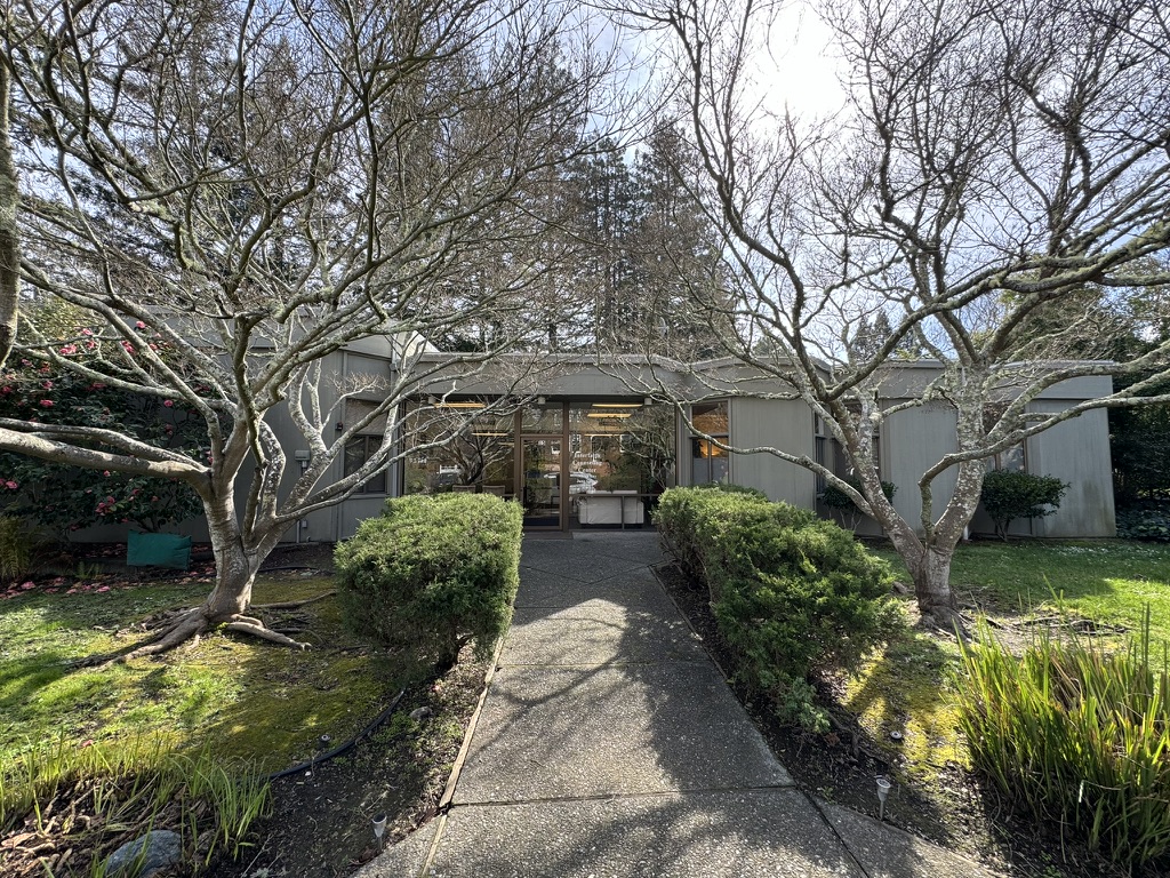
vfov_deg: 85.7
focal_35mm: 14
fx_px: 473
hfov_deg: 102.1
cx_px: 585
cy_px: 439
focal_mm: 2.22
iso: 40
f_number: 2.2
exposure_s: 1/279
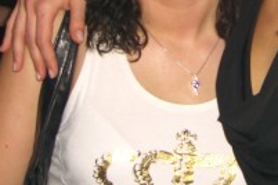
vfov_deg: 11.3
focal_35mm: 118
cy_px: -57
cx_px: 250
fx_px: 911
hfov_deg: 17.1
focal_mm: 7.9
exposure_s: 1/60
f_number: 2.8
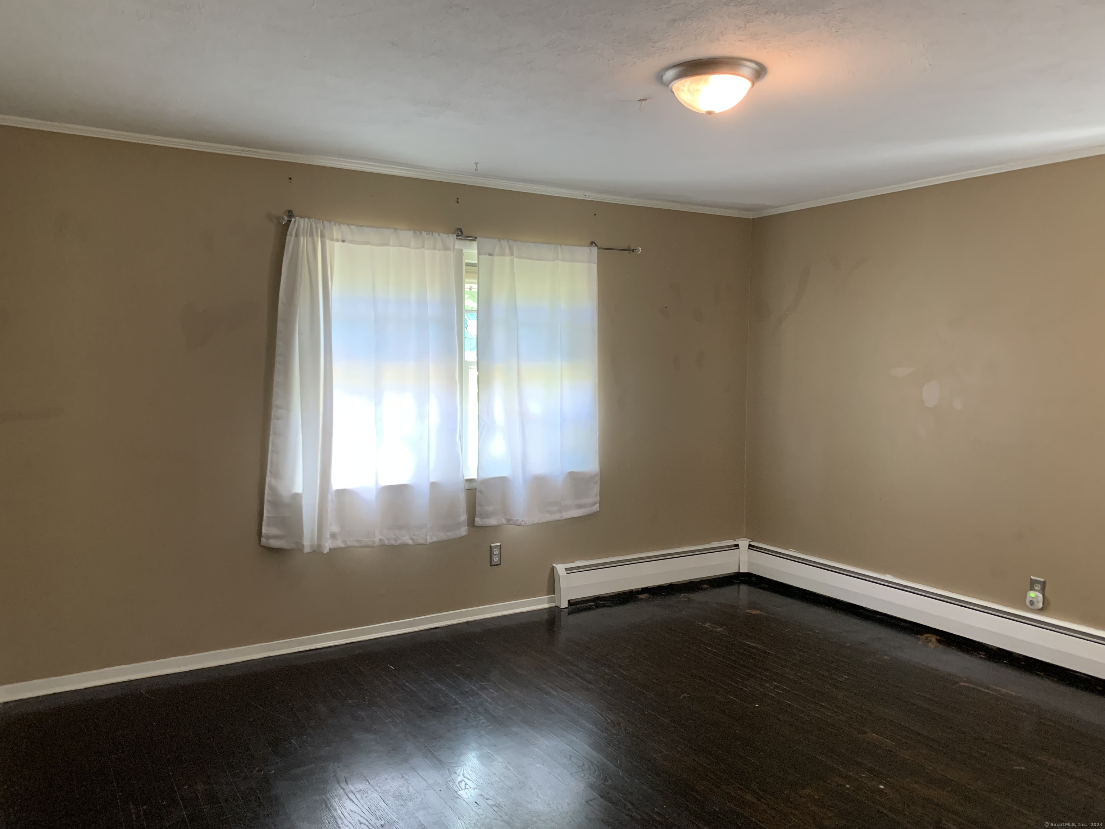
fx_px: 830
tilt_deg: -4.3
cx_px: 552
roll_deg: -1.1
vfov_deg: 53.1
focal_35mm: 26
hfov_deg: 67.3
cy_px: 414
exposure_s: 1/59
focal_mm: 4.25
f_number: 1.8
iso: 200
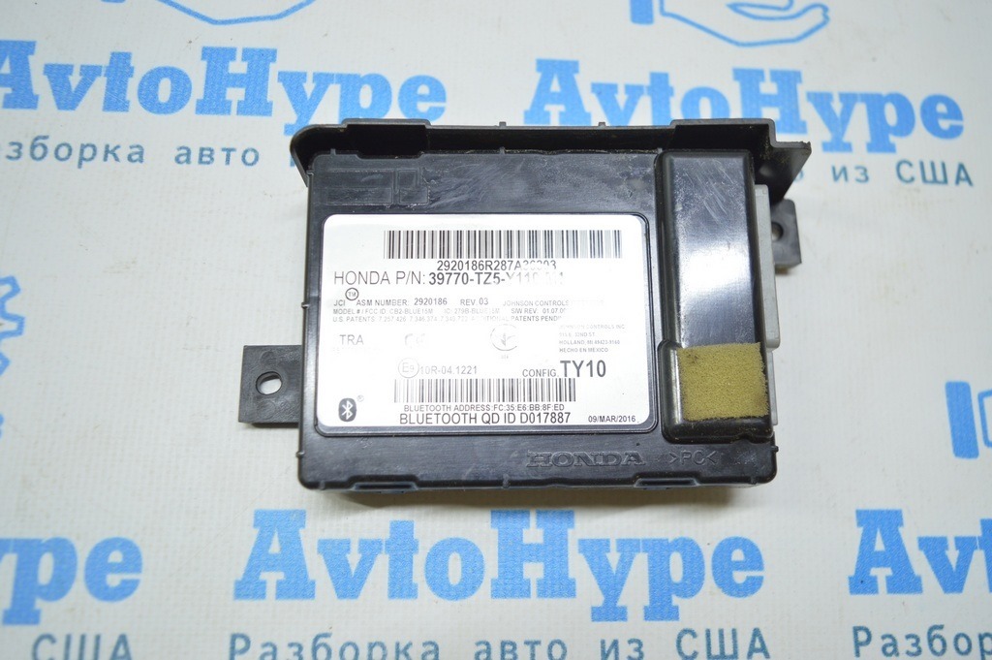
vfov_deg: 39.9
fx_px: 909
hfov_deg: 57.3
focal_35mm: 33
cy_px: 330
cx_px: 496
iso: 400
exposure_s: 1/60
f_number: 3.8
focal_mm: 22
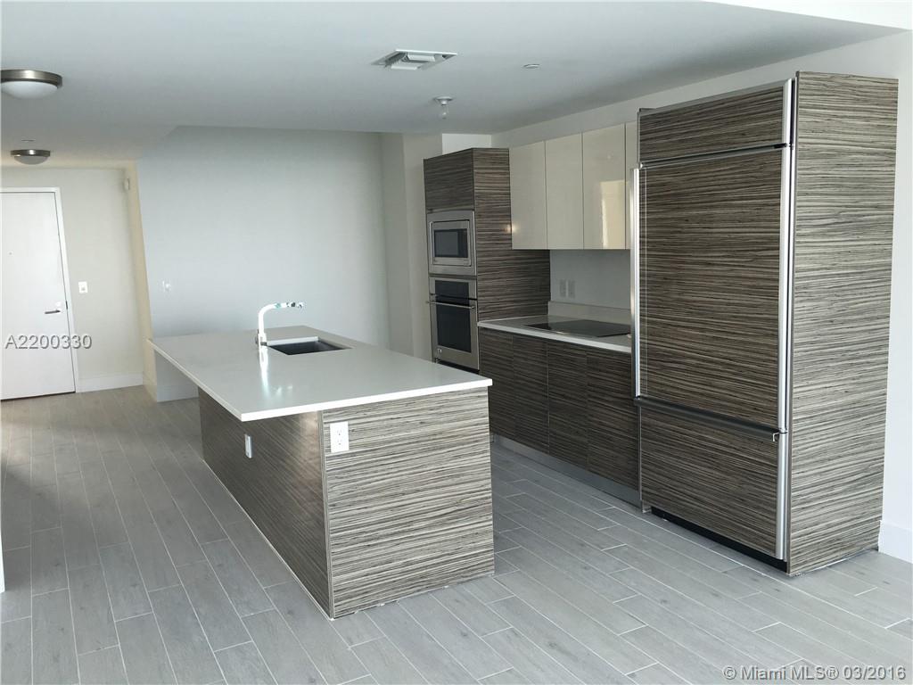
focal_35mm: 29
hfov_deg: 61.7
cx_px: 456
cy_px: 342
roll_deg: +2.3
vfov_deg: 48.2
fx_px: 765
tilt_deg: -6.8
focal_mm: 4.15
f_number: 2.2
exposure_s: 1/30
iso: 32
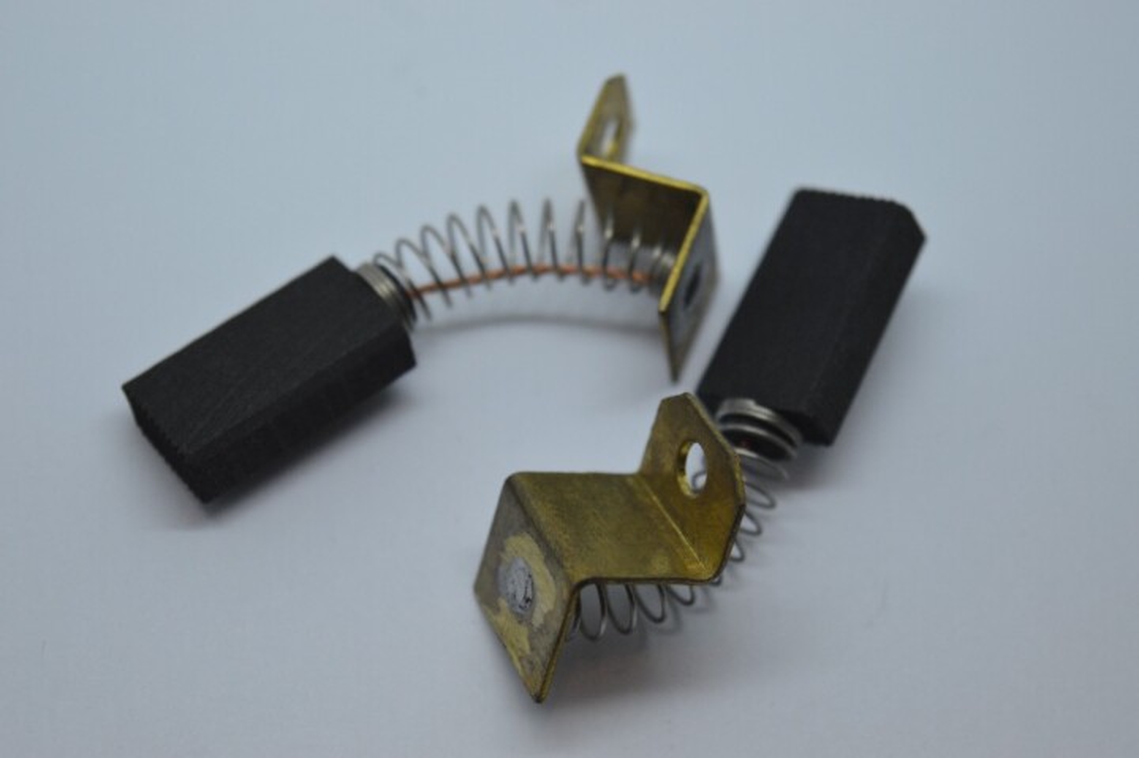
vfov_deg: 16.5
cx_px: 570
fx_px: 2608
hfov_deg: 24.6
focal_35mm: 82
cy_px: 379
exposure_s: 1/125
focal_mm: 55
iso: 400
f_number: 5.6
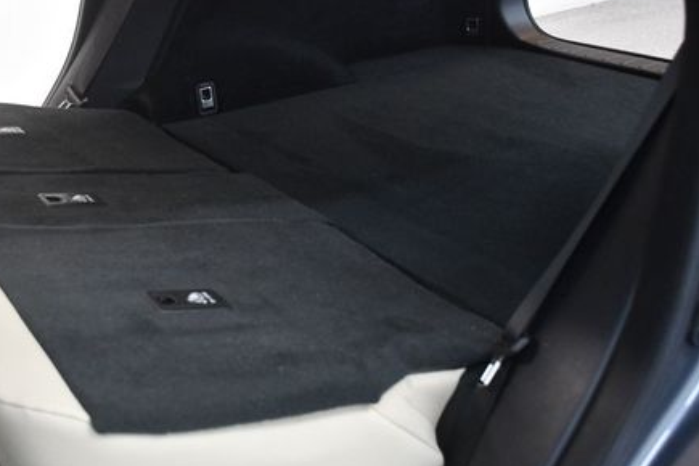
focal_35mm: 50
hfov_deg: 38.7
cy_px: 225
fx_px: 971
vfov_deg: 27.0
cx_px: 188
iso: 3200
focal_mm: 23
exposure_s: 1/80
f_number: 3.8
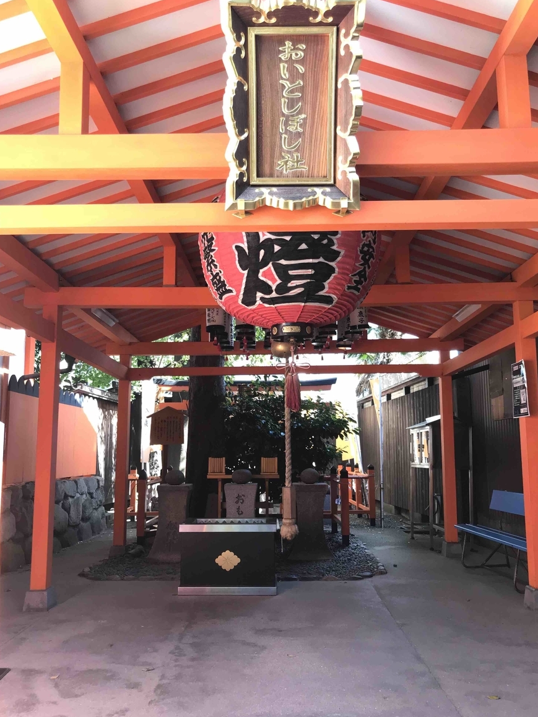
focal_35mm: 29
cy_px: 366
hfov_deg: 48.2
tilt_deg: +8.4
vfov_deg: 61.7
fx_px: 601
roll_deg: +1.6
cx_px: 265
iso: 40
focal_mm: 3.99
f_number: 1.8
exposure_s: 1/120
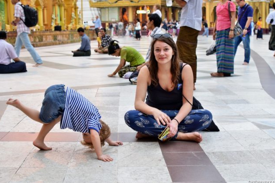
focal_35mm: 54
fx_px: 409
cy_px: 92
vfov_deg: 25.3
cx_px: 138
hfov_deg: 37.2
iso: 720
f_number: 5
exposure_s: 1/60
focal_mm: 35
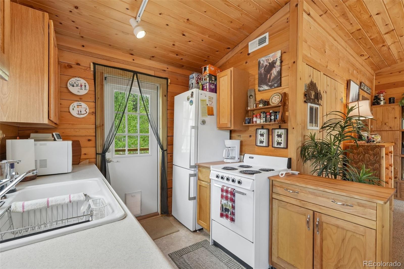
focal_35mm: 15
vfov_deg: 77.3
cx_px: 202
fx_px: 168
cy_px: 134
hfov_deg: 100.4
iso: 800
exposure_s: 1/20
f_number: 8
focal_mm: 10
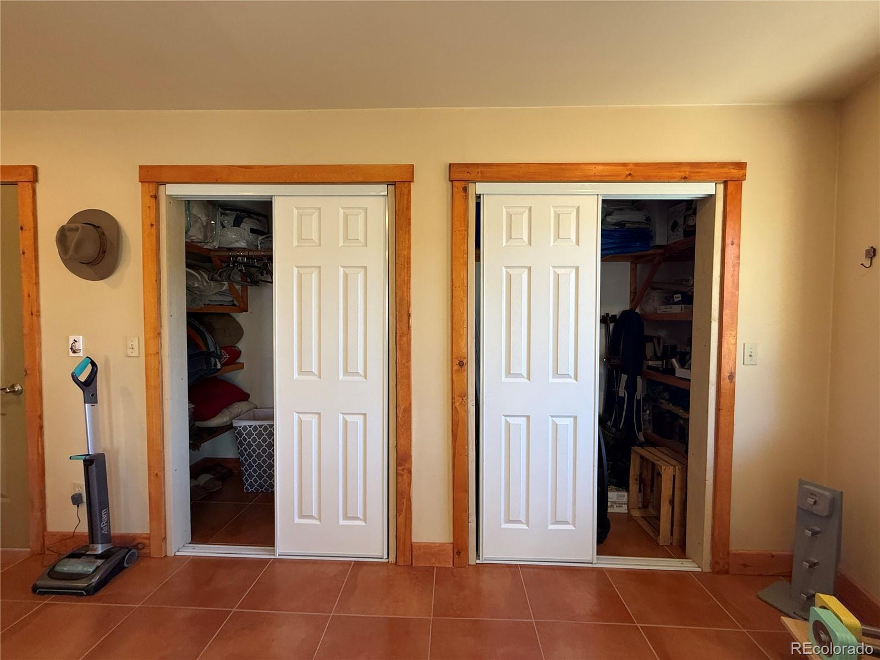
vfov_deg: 85.7
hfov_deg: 102.1
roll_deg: -0.8
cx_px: 440
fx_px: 356
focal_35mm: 14
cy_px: 330
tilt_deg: -2.2
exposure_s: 1/120
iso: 160
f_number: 2.2
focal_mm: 2.22
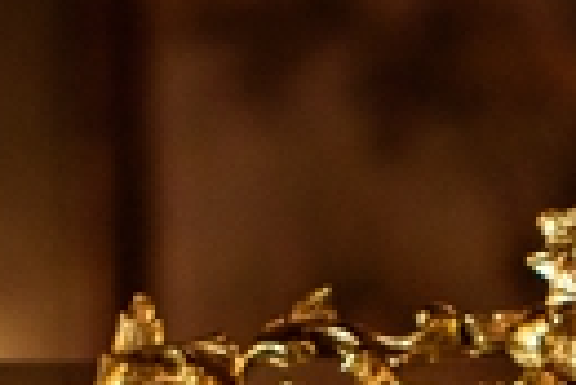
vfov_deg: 5.3
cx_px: 722
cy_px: 1246
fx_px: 3892
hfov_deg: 8.4
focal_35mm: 243
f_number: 2.8
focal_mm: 35
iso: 2000
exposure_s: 1/400
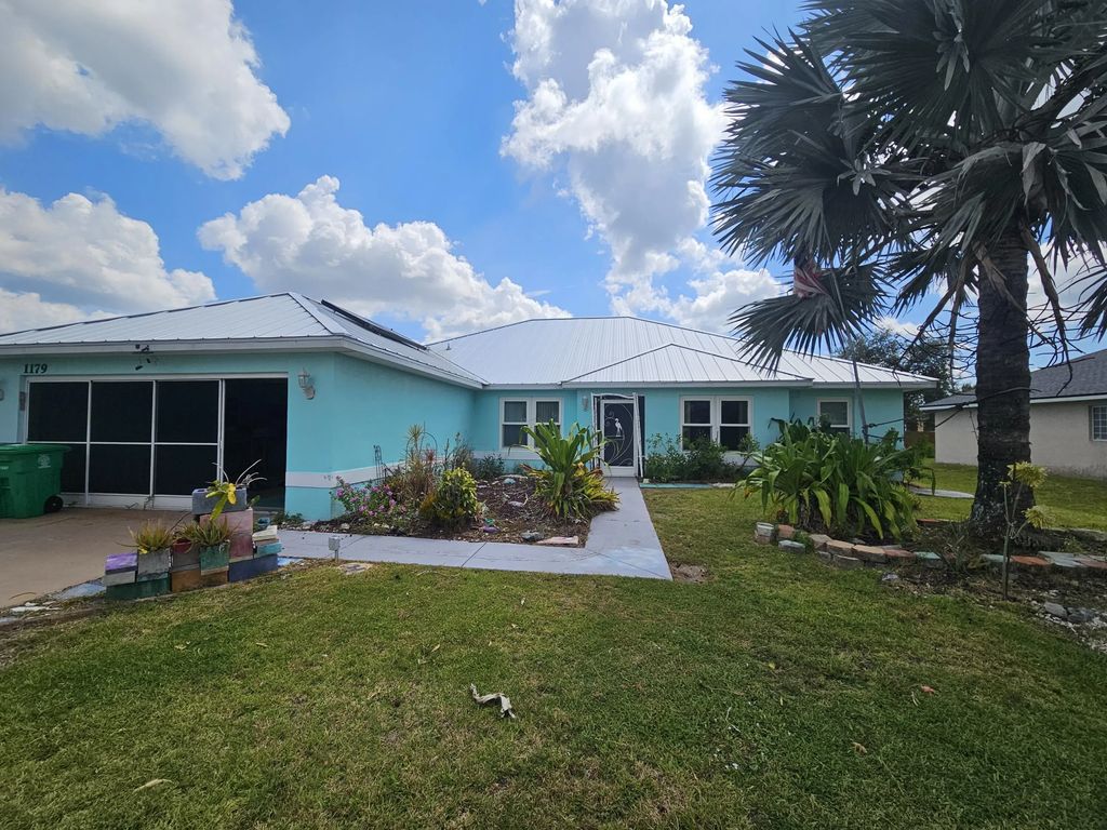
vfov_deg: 89.9
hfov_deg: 106.2
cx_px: 554
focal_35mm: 13
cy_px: 415
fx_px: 416
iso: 50
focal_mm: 2.2
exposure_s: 1/3446
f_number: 2.2
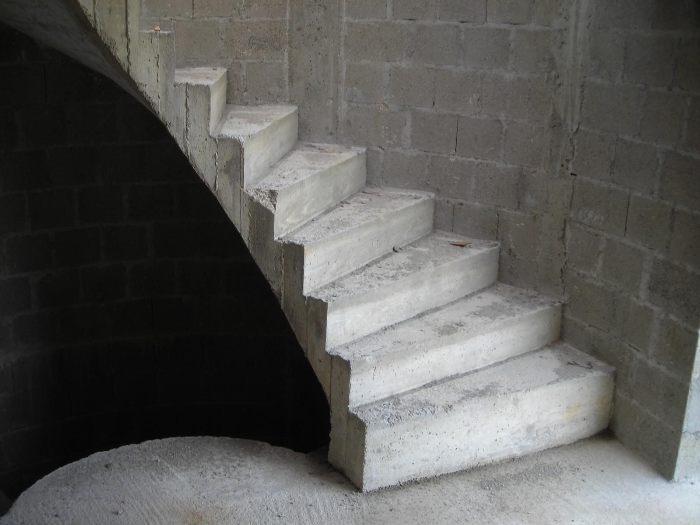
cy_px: 262
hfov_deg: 49.0
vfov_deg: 37.7
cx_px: 350
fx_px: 768
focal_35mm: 38
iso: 50
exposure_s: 1/46.5
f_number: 3.2
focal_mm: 6.3
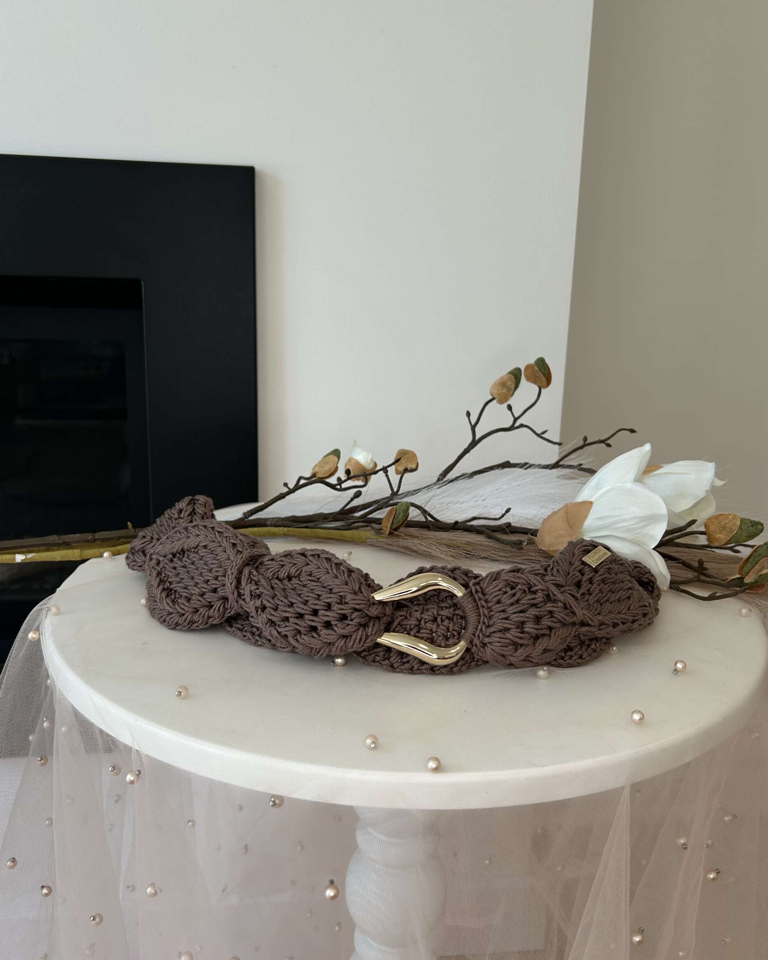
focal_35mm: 28
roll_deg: -1.5
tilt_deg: -11.9
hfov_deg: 51.5
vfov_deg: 62.2
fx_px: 796
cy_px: 466
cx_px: 389
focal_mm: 5.7
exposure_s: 1/120
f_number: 1.5
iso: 50
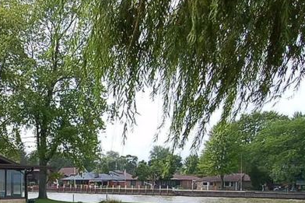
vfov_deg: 27.3
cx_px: 39
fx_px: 398
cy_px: 195
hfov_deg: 39.3
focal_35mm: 47
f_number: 8
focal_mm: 12
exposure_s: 1/250
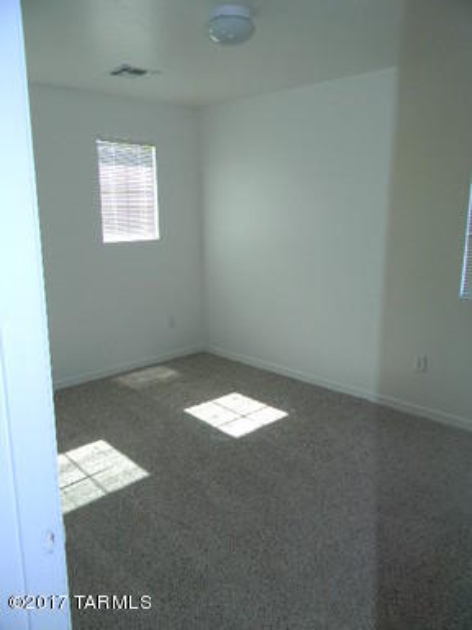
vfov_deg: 63.4
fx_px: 509
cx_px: 236
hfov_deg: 49.7
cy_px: 315
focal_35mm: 28
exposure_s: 1/36.2
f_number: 3.5
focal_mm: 5
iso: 80
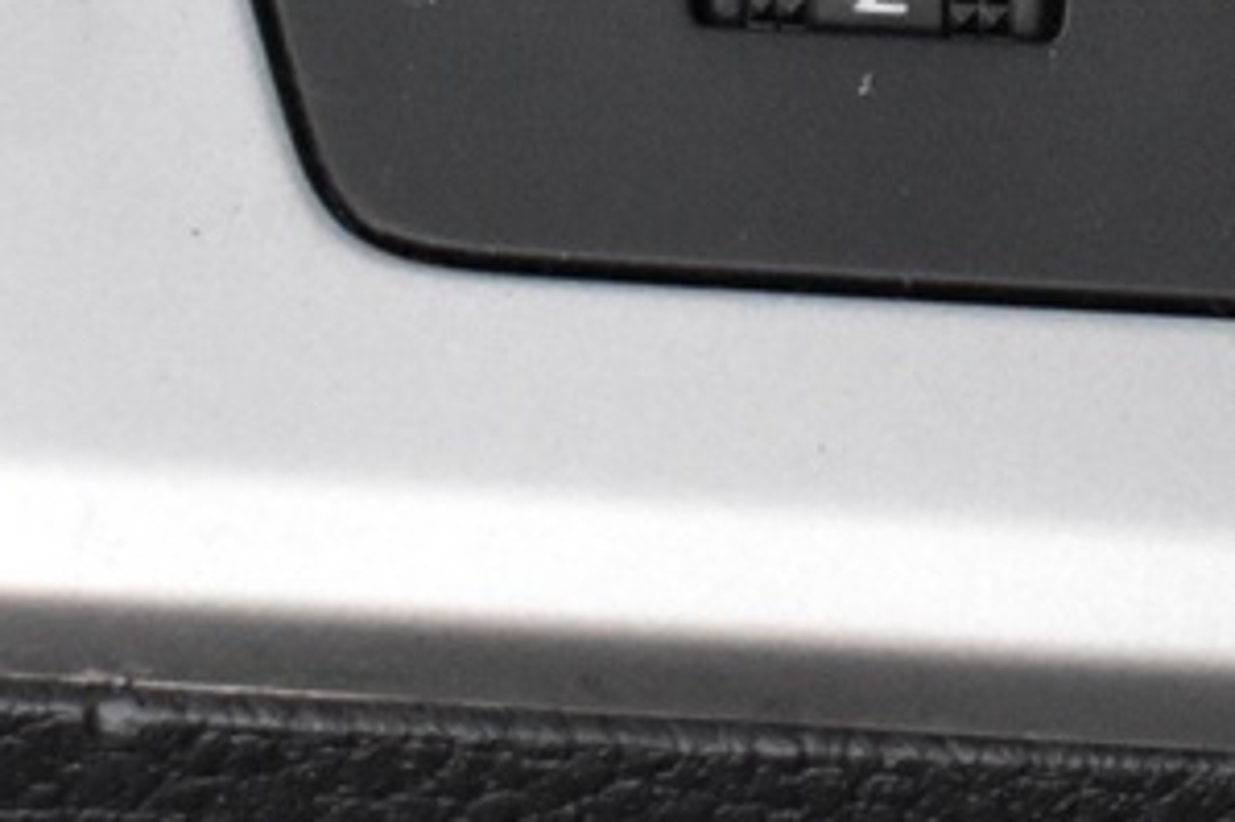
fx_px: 8366
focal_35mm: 244
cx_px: 2107
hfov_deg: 8.2
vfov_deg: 5.6
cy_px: -240
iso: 3200
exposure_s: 1/40
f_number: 4.2
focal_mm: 30
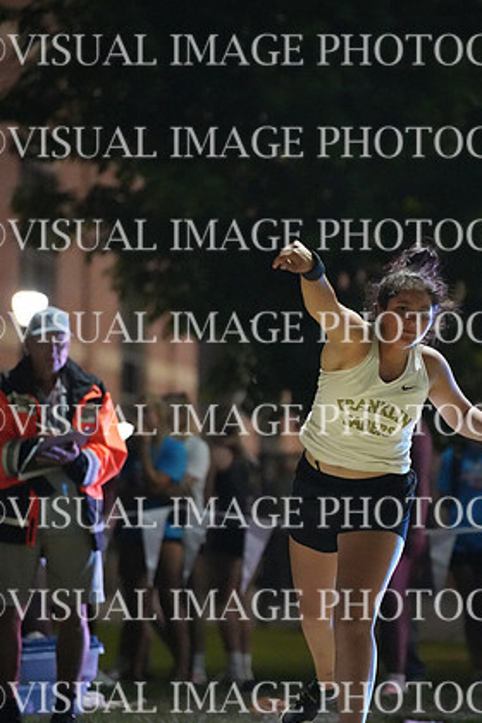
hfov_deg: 6.6
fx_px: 4157
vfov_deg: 9.9
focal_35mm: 207
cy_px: 374
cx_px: 306
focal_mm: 150
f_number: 2.8
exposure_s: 1/1250
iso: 16000
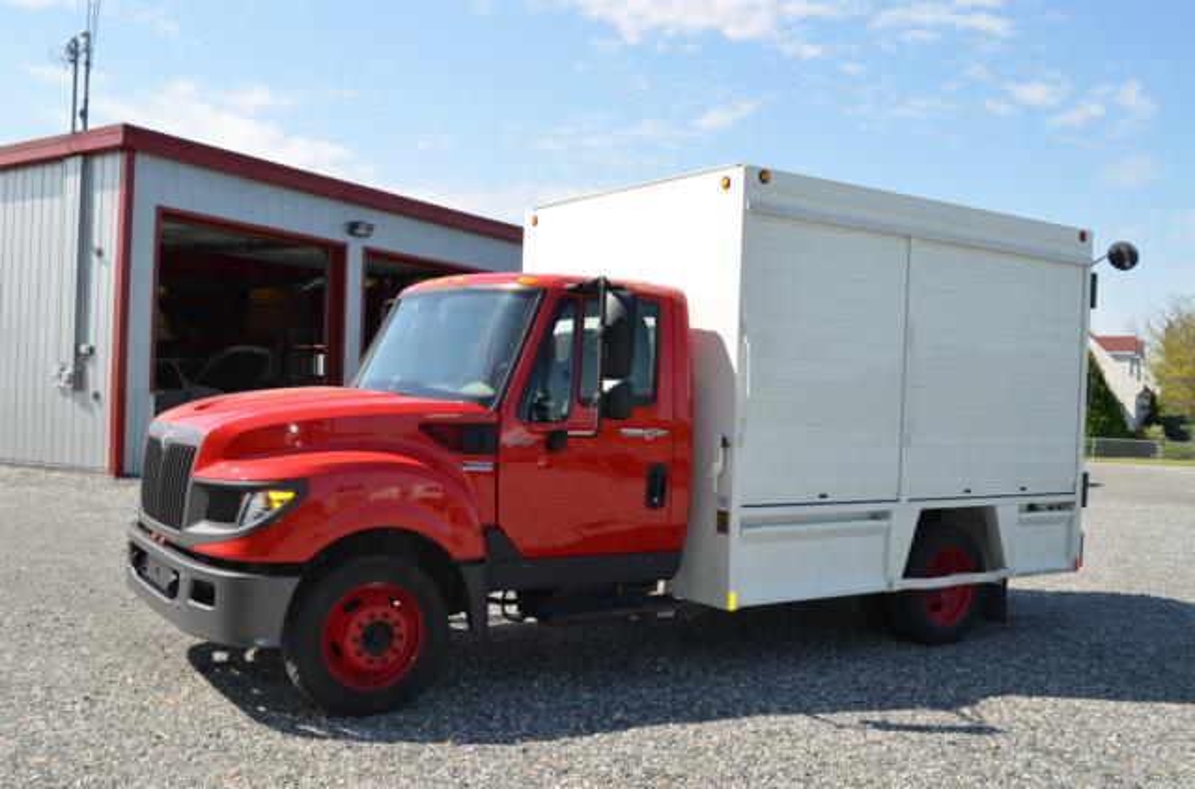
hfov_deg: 57.4
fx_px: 1092
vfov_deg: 39.7
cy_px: 394
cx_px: 598
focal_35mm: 33
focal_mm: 22
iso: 100
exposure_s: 1/200
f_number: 8
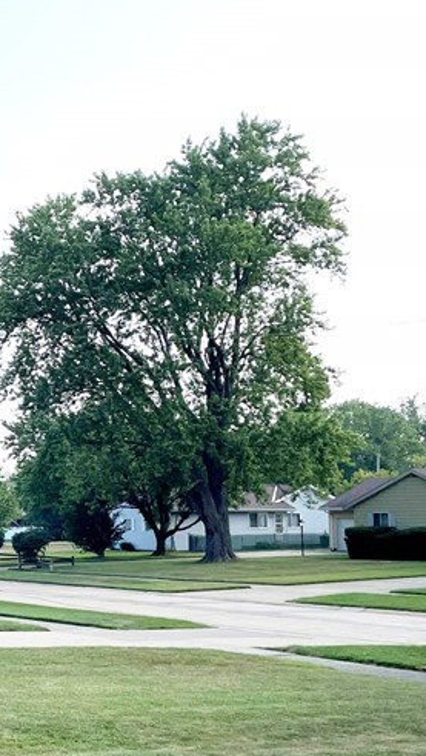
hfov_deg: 19.3
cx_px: -78
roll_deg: +0.3
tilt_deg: +4.3
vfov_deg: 35.4
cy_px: 426
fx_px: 1184
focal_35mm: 59
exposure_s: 1/5556
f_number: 1.6
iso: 32
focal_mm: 4.2
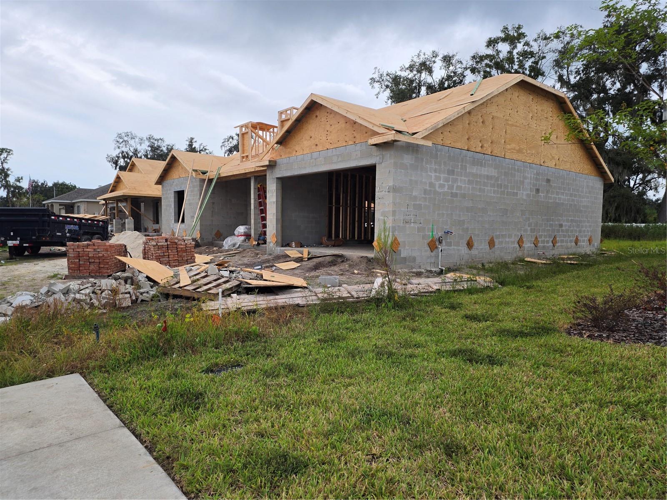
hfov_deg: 73.9
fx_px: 443
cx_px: 334
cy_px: 250
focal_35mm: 23
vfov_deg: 58.9
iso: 25
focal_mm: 6.25
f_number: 1.7
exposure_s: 1/180
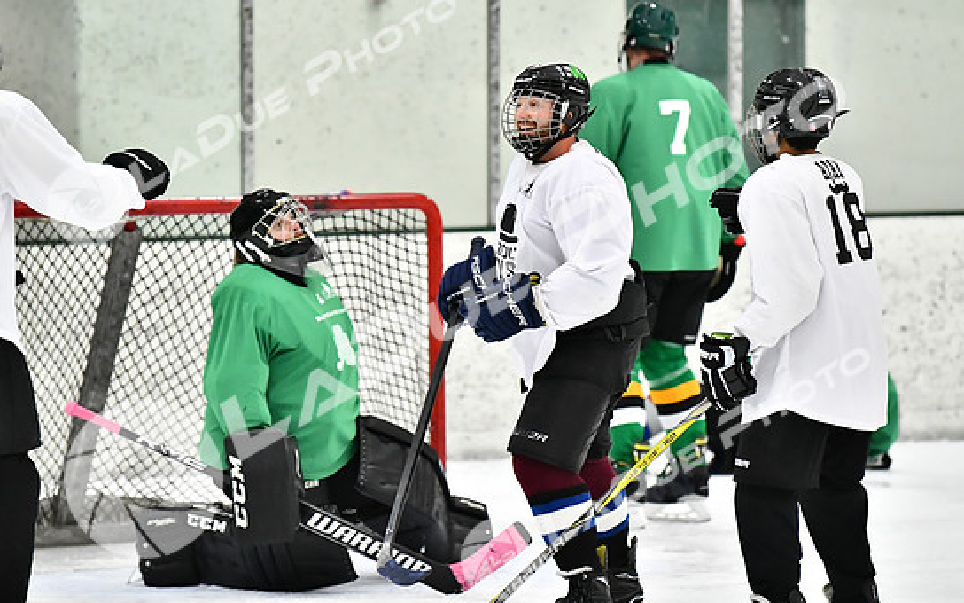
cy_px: 297
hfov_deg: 9.9
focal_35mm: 212
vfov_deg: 6.2
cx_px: 457
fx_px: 5570
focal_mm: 130
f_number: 2.8
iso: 5000
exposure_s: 1/1250
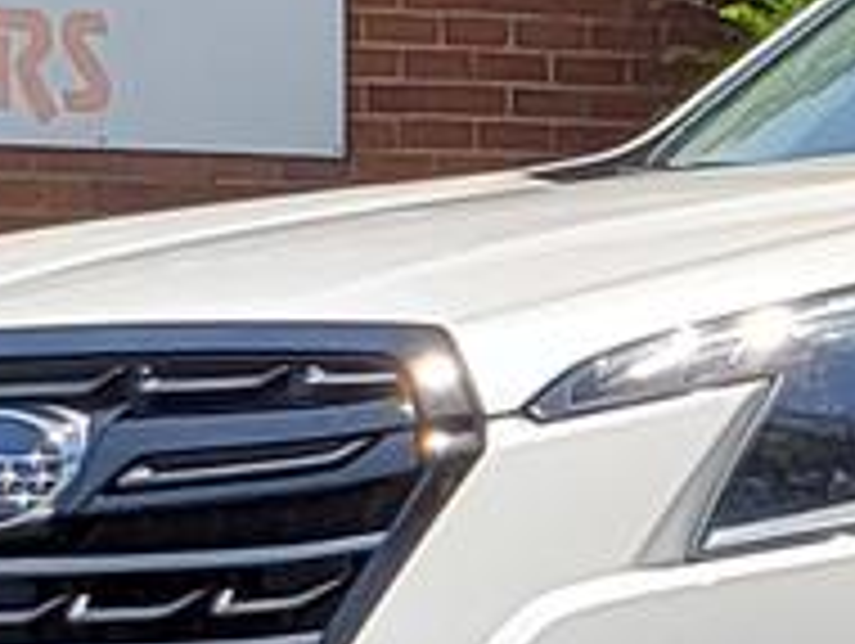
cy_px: 513
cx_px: 1584
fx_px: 3462
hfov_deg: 12.7
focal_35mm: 140
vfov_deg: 10.6
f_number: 2.4
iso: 50
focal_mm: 4.3
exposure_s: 1/1154
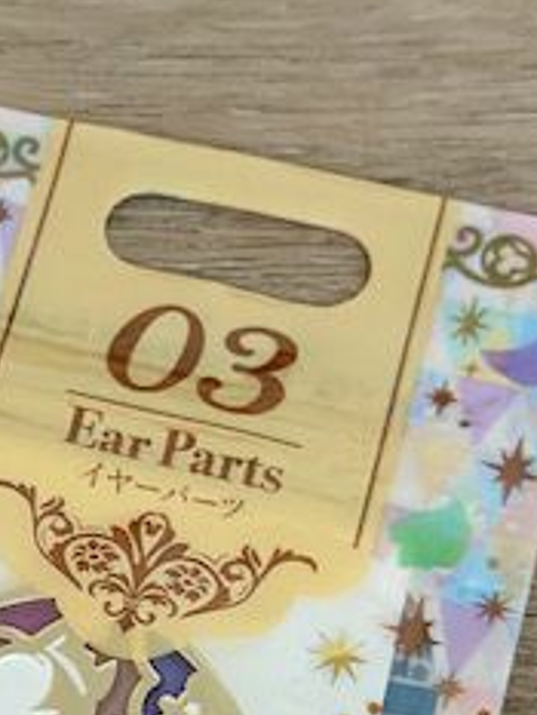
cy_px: 669
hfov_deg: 9.6
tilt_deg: -66.9
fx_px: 3120
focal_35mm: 151
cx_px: -196
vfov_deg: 12.9
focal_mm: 6.86
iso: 400
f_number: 1.78
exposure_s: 1/40
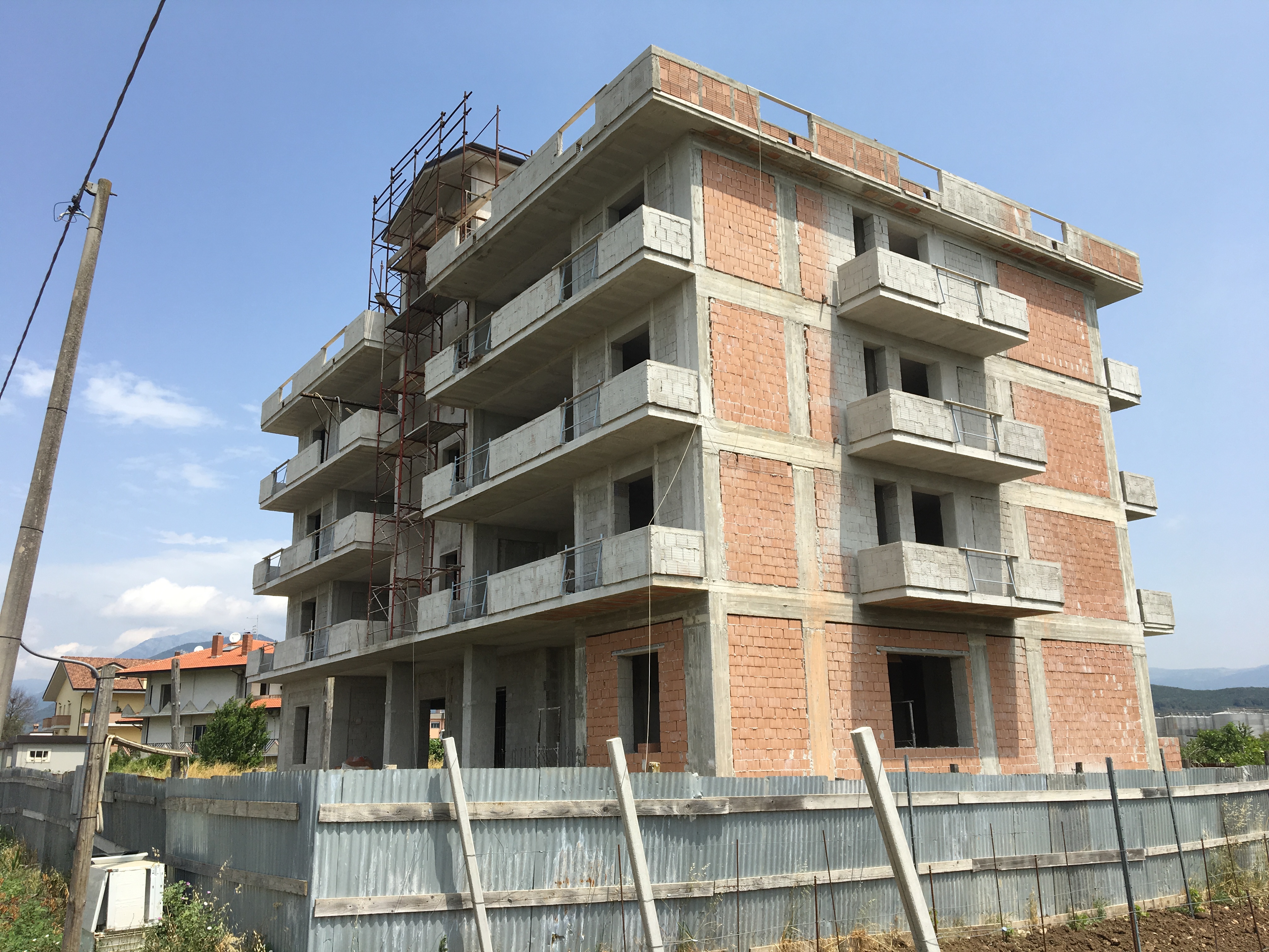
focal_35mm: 29
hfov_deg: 61.7
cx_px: 634
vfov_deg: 48.2
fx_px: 1063
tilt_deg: +14.5
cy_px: 476
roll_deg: +1.4
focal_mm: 4.15
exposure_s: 1/1603
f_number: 2.2
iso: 25
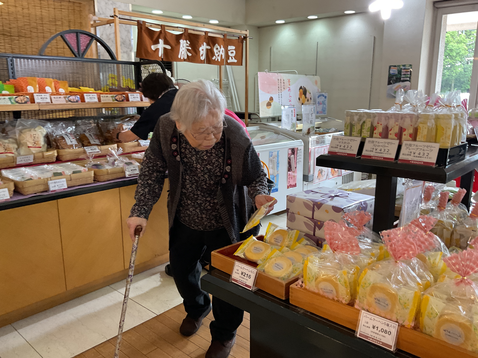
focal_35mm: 29
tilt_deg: -11.2
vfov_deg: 48.2
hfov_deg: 61.7
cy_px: 179
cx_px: 239
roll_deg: +1.7
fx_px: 400
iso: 100
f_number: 1.8
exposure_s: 1/50
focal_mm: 3
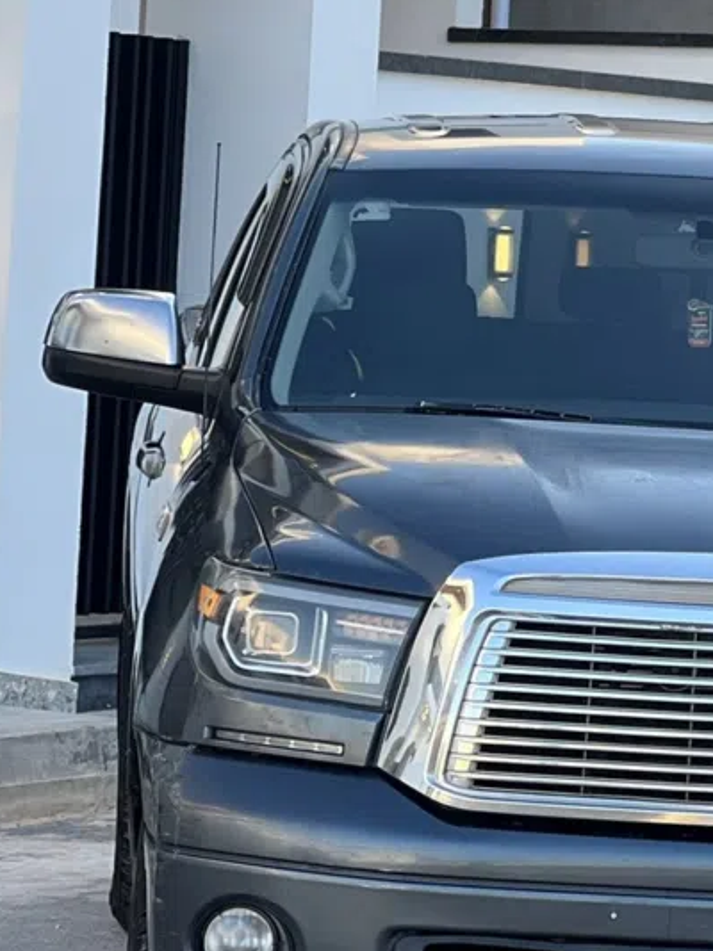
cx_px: 665
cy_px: 159
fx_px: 5415
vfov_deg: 10.0
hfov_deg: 7.5
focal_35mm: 197
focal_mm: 9
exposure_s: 1/121
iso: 40
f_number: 2.8
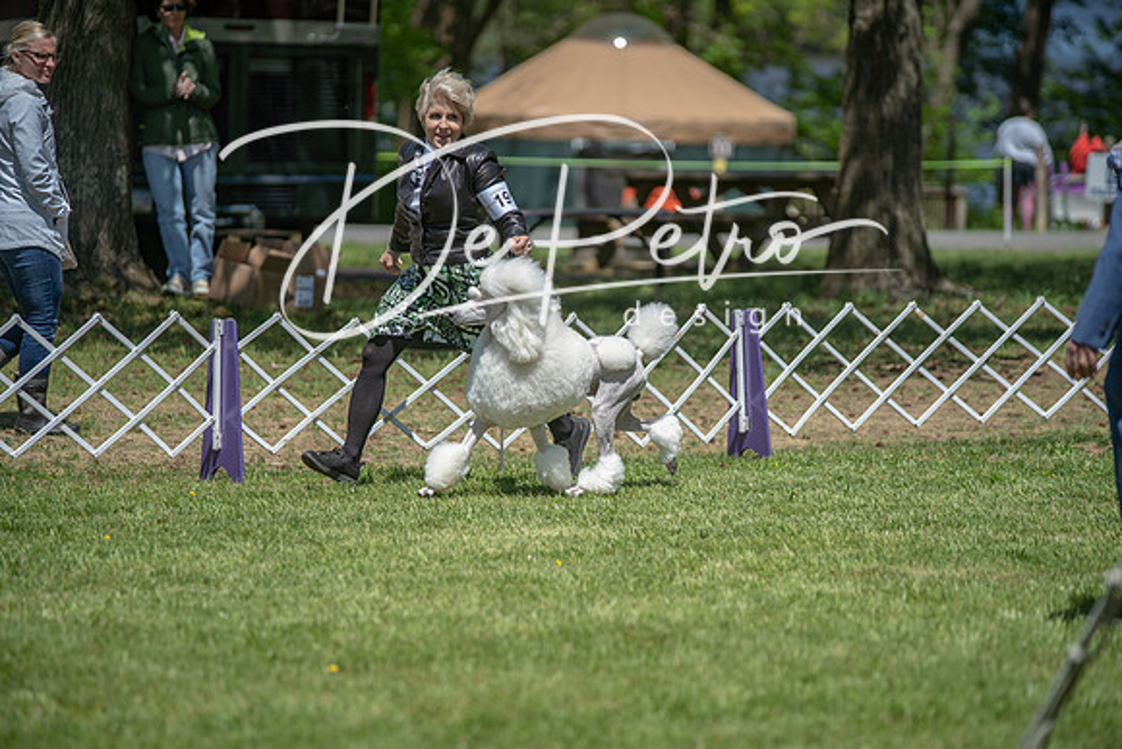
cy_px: 374
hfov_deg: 11.4
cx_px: 561
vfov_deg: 7.6
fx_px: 5611
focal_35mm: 180
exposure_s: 1/1600
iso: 100
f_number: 2.8
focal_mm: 180
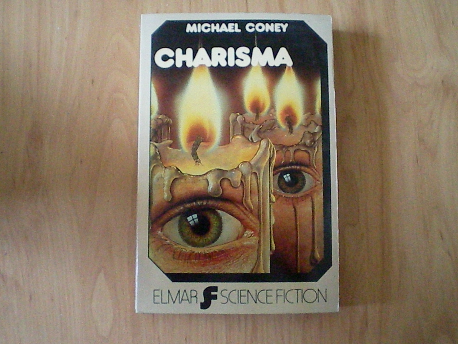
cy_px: 172
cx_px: 229
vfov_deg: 37.7
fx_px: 503
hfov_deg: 49.0
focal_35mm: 38
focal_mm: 6.3
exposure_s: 1/53.6
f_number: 3.1
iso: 1800
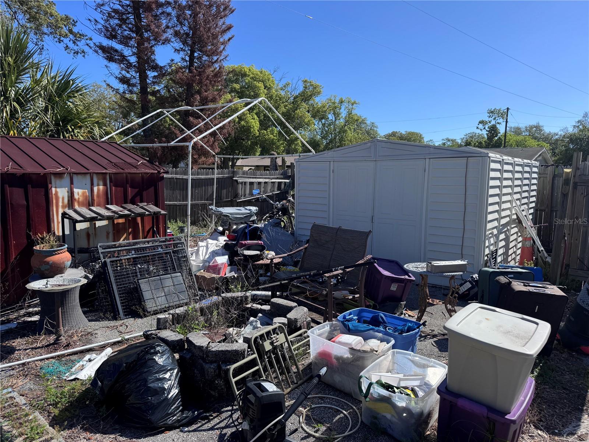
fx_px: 408
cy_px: 221
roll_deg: -0.6
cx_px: 294
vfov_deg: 56.8
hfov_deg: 71.6
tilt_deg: -6.7
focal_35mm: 24
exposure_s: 1/3802
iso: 80
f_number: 1.78
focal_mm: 6.76
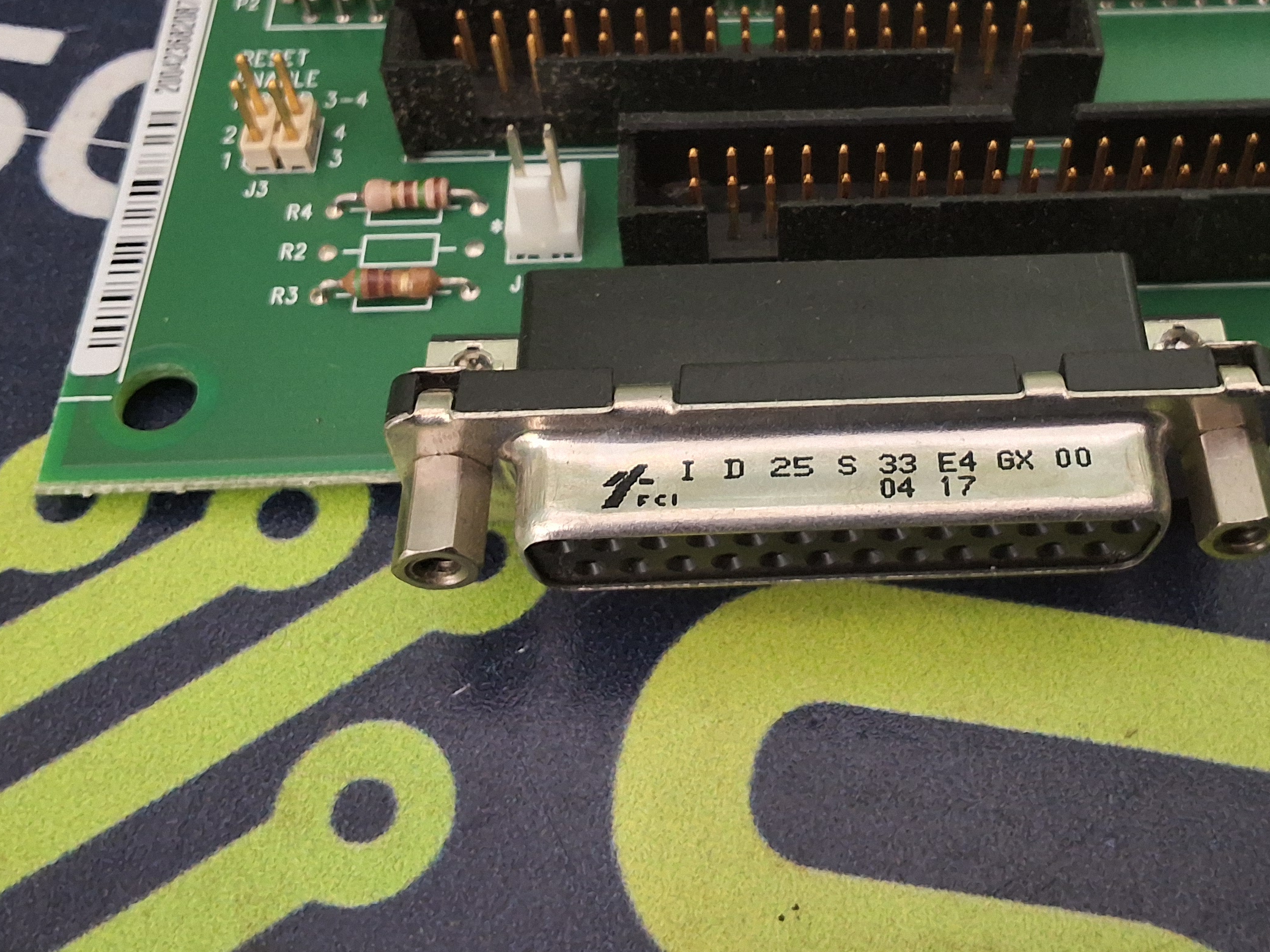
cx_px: 836
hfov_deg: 42.4
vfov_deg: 32.3
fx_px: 1614
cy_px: 247
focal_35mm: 44
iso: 320
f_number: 1.9
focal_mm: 2.91
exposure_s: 1/20
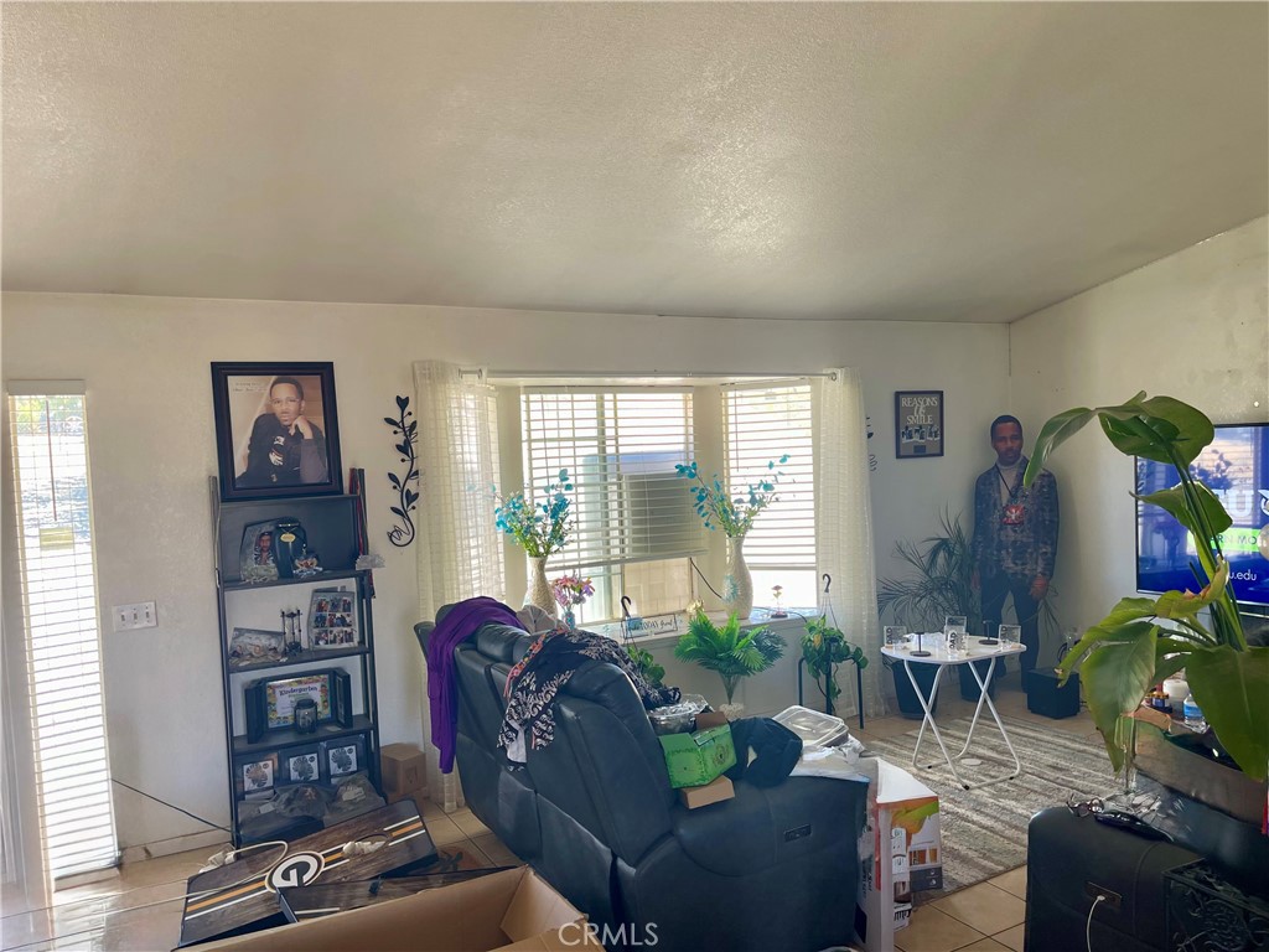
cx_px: 634
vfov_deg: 54.9
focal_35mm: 25
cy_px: 476
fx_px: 916
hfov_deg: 69.4
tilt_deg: -3.7
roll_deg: +2.3
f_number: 1.6
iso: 50
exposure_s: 1/121
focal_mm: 5.1
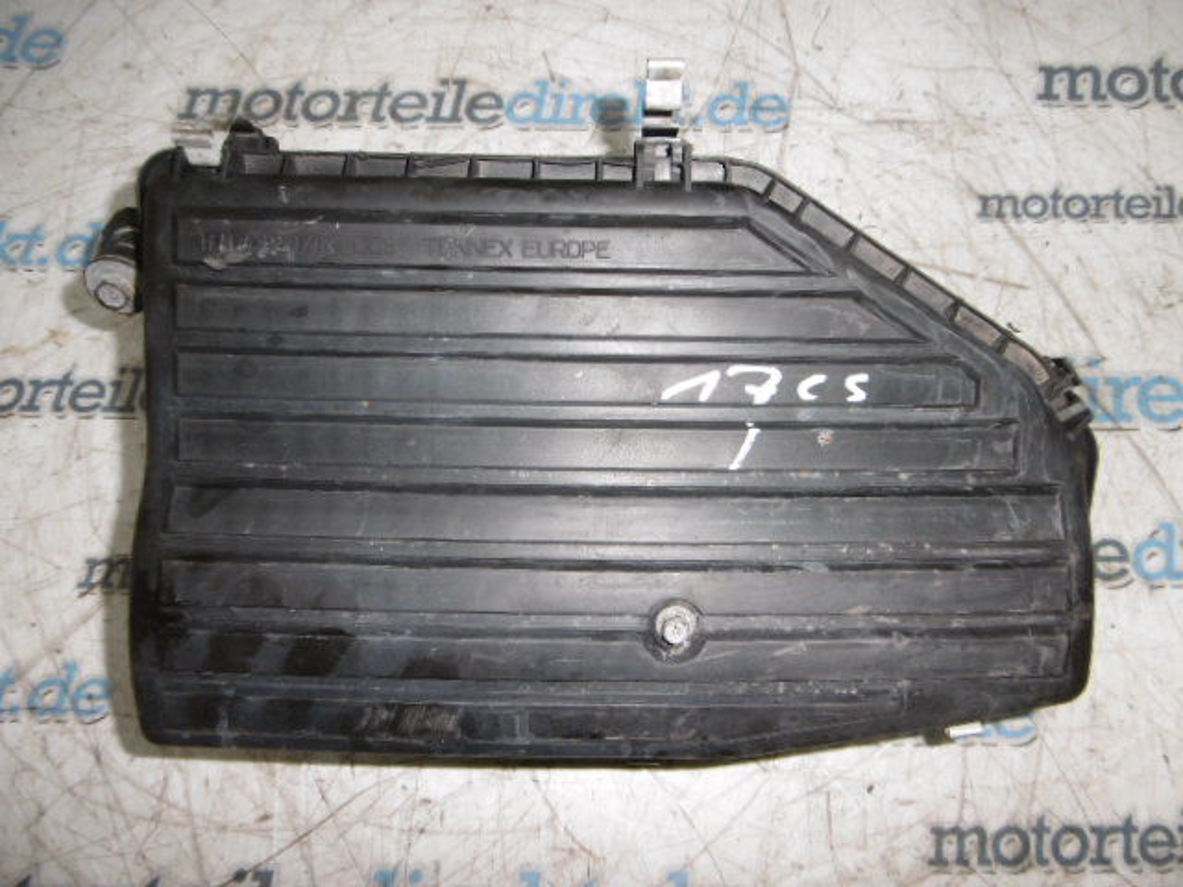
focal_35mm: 24
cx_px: 592
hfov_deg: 71.6
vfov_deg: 56.8
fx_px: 820
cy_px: 444
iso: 100
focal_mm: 4.3
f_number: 3.1
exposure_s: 1/60
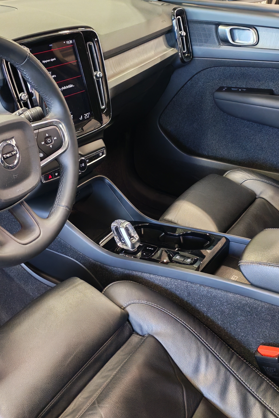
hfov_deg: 28.8
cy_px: 209
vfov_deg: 42.7
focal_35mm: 46
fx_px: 535
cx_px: 74
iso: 2000
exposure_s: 1/50
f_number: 1.9
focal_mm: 6.12
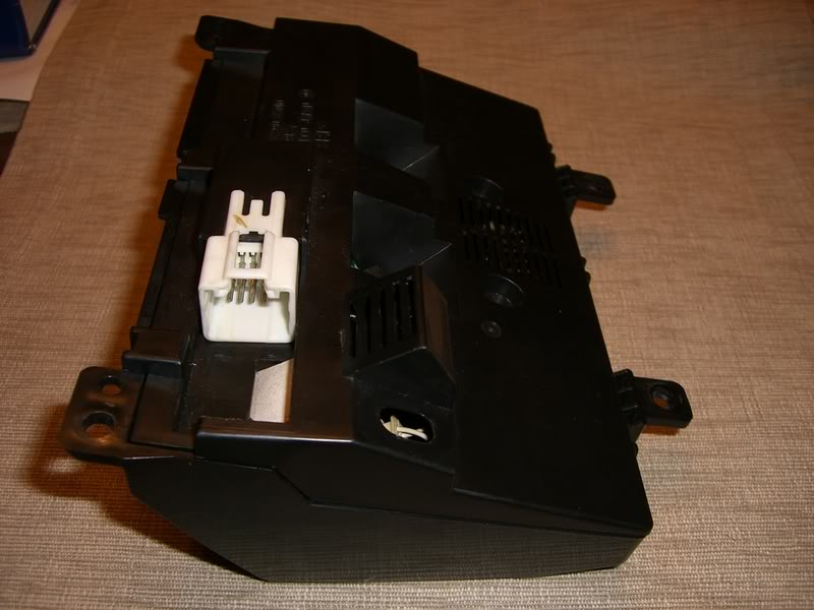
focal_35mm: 38
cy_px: 305
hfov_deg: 49.0
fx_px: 894
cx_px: 407
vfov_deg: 37.7
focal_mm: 6.2
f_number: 2.7
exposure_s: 1/60
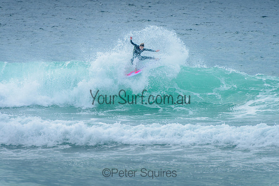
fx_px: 3799
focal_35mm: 490
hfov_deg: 4.2
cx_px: 147
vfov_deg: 2.8
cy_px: 75
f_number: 8
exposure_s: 1/1600
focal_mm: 400
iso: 500
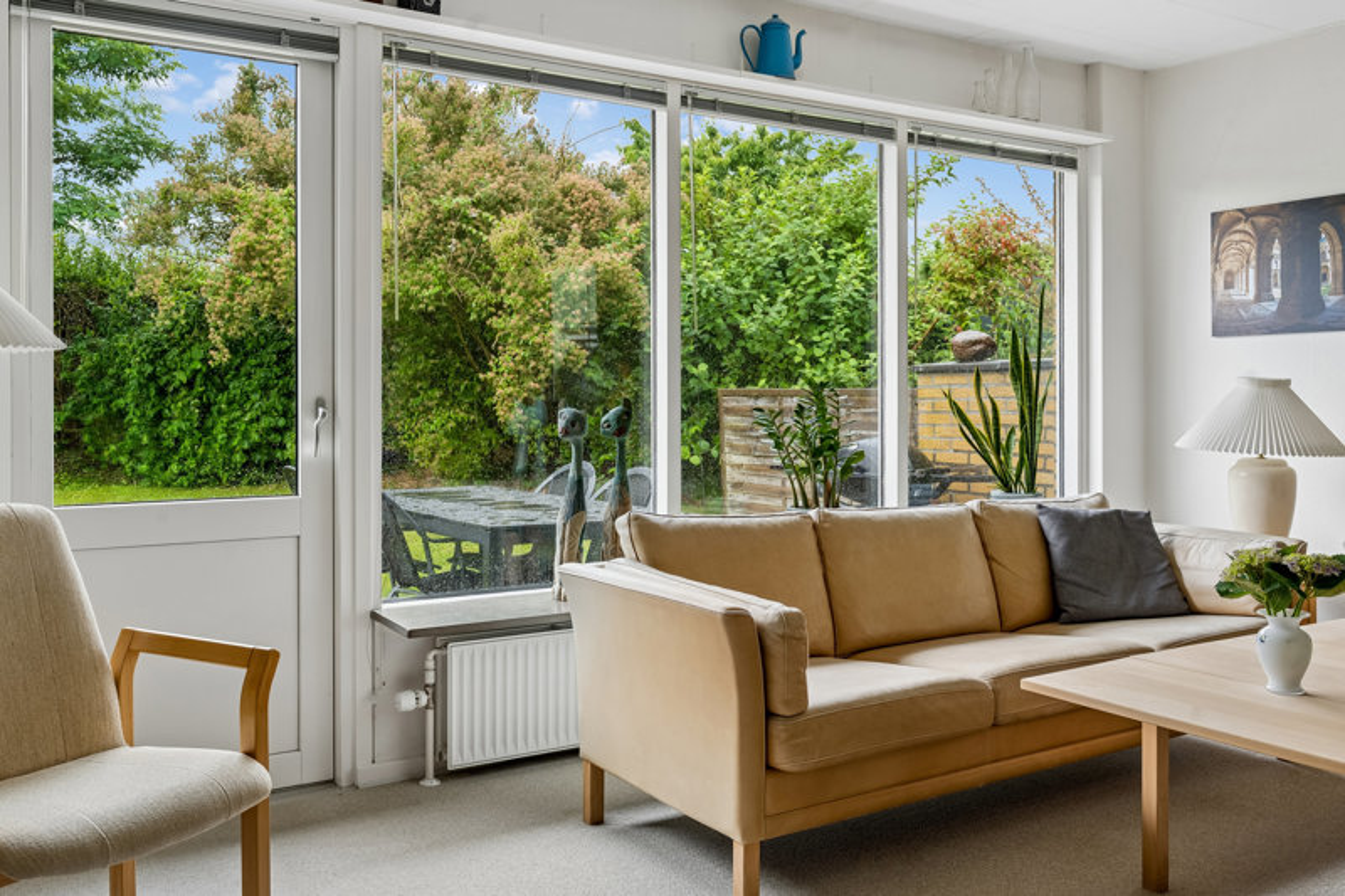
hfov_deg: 60.3
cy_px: 448
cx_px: 672
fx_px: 1158
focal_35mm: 31
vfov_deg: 42.3
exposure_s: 1/13
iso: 200
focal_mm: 31
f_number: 8
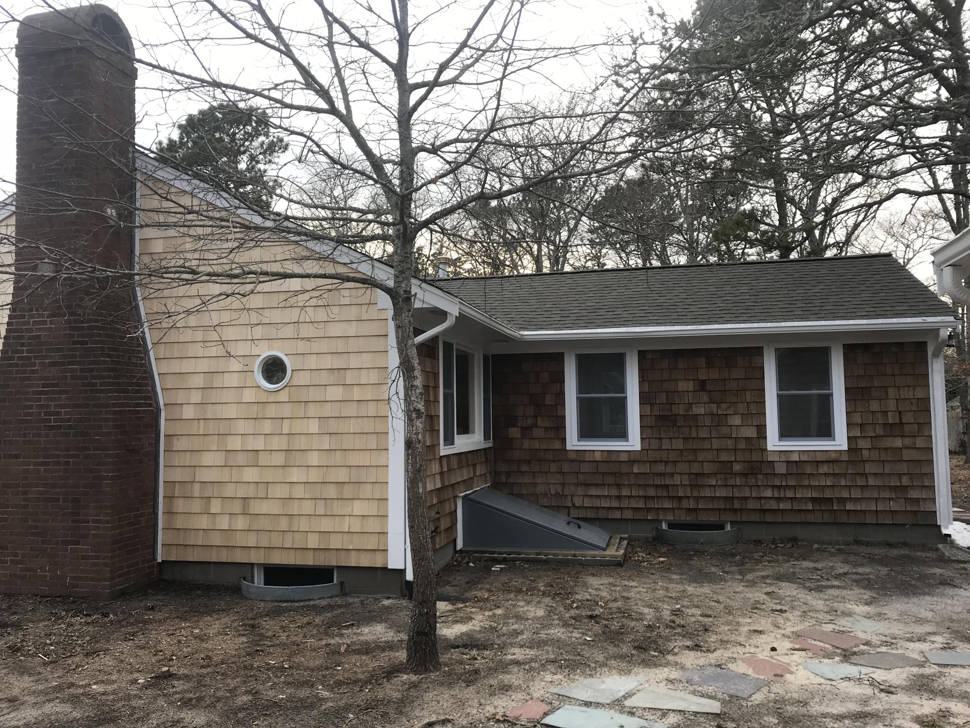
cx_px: 485
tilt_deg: +6.5
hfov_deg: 63.4
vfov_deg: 49.7
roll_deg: +0.2
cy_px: 364
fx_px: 785
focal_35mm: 28
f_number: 1.8
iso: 20
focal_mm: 3.99
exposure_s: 1/200
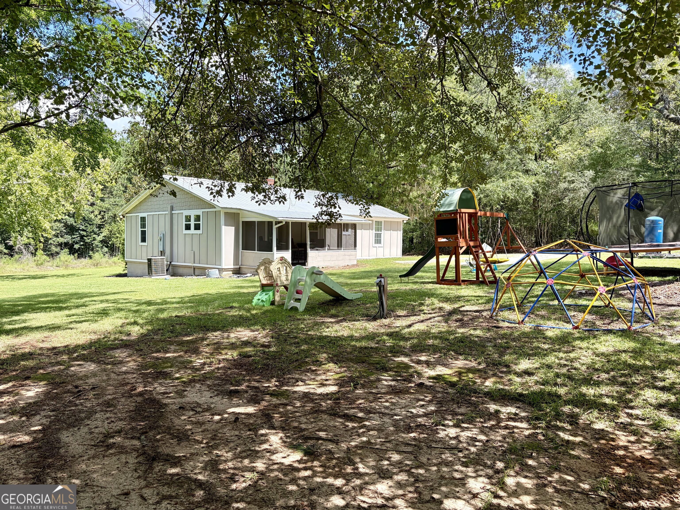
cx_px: 340
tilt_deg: -1.2
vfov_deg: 53.1
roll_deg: -0.4
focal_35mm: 26
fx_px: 511
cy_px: 255
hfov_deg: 67.3
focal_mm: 5.96
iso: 64
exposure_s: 1/1032
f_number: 1.6
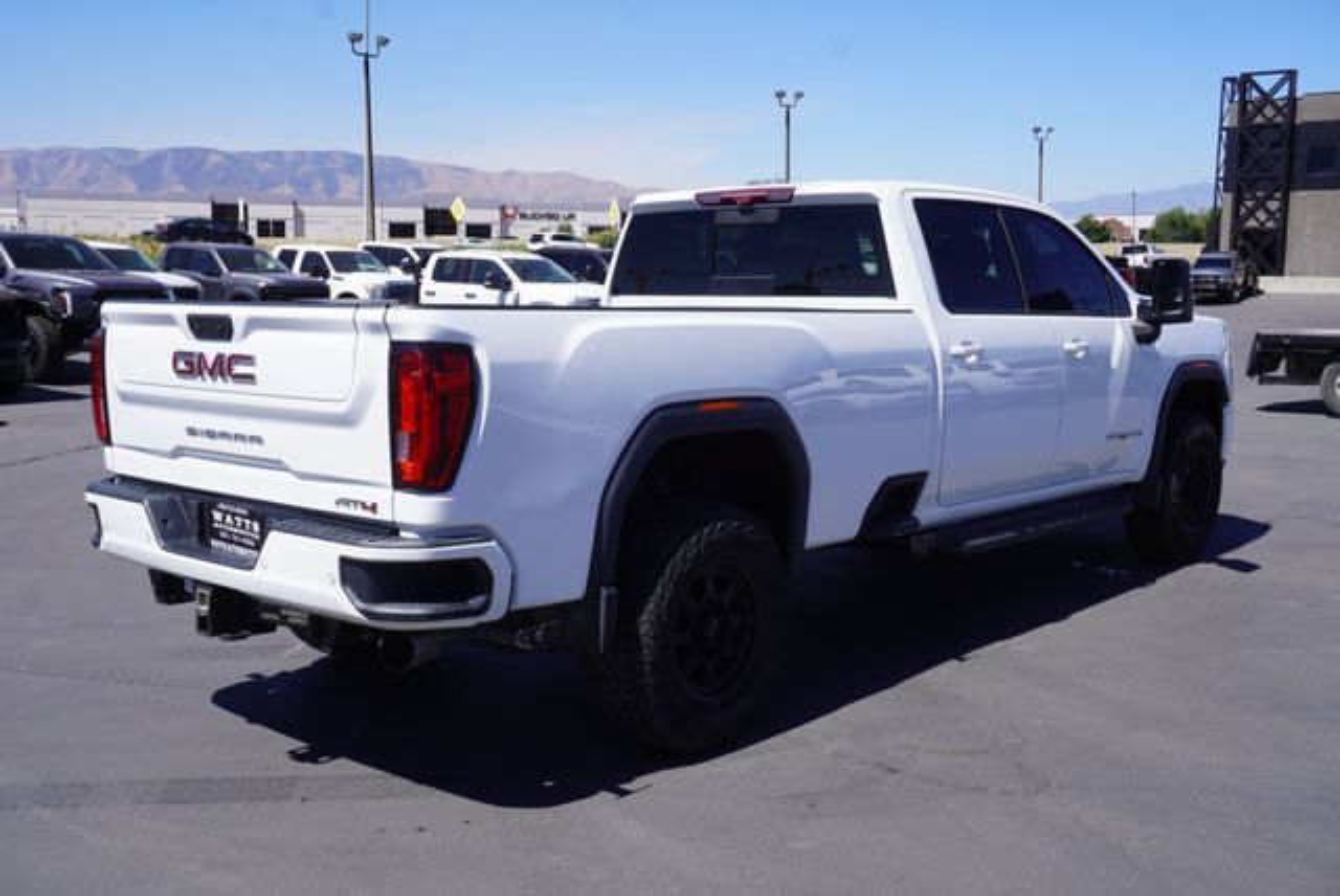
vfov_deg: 35.6
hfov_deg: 51.2
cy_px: 448
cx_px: 670
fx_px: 1397
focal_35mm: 38
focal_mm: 25
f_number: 11
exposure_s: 1/160
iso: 100
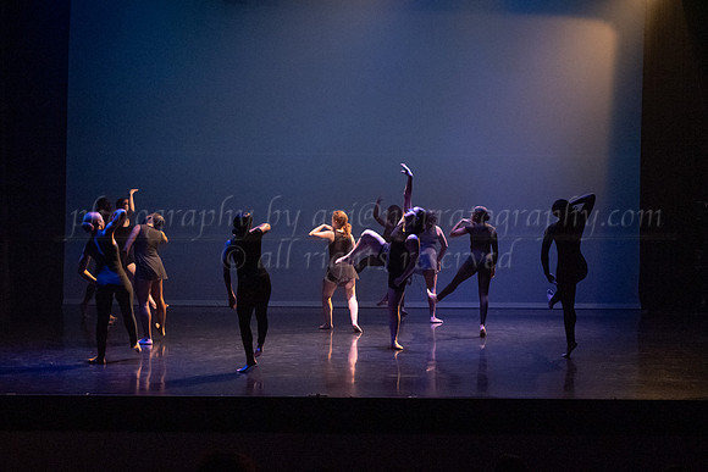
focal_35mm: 63
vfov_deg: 21.4
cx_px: 398
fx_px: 1248
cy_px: 260
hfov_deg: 31.6
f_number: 3.2
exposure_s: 1/250
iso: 4000
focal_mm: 49
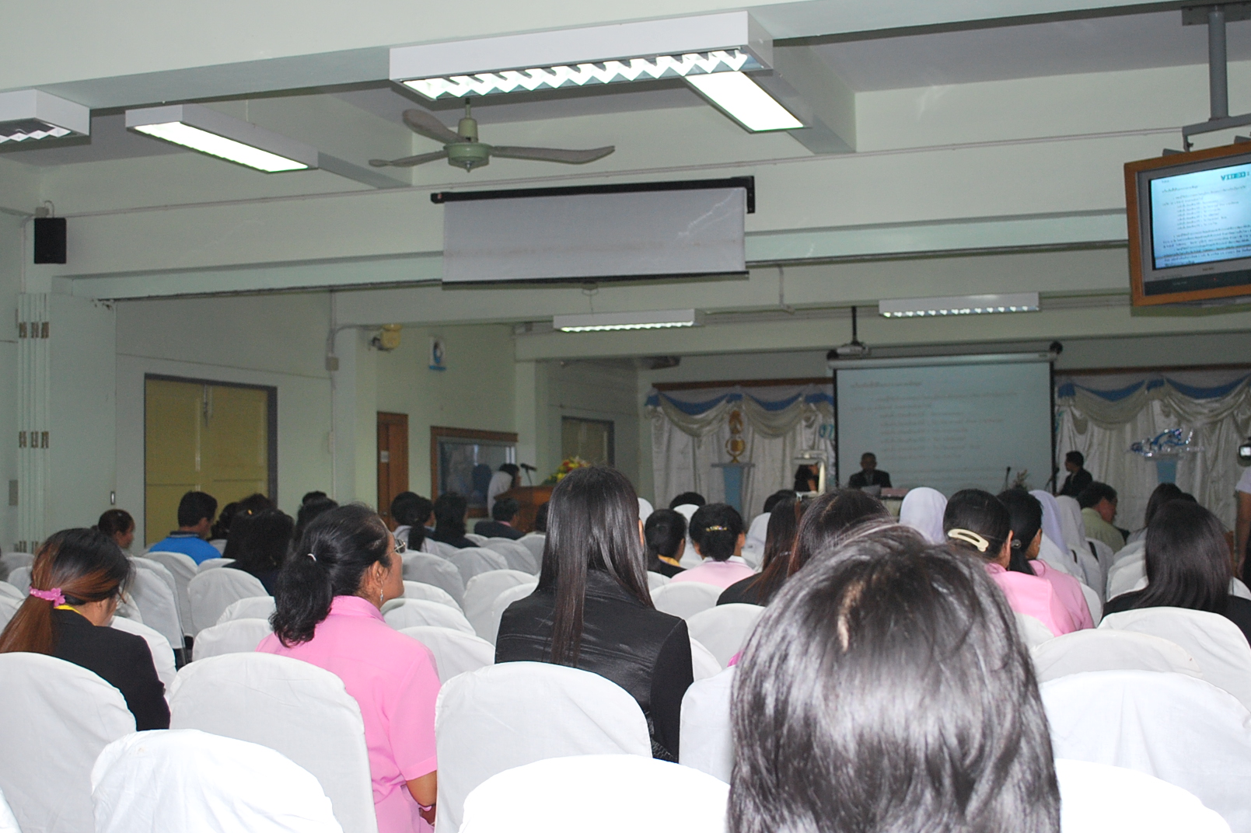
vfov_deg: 28.6
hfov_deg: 41.9
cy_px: 429
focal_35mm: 47
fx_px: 1633
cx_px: 653
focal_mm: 26
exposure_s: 1/50
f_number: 5
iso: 400
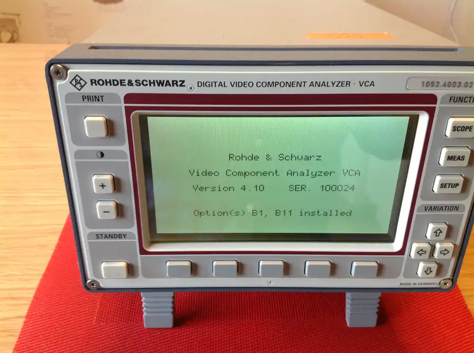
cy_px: 176
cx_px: 237
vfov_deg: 40.6
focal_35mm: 35
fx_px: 478
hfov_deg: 52.7
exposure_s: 1/15
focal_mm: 4.28
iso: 100
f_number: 2.4
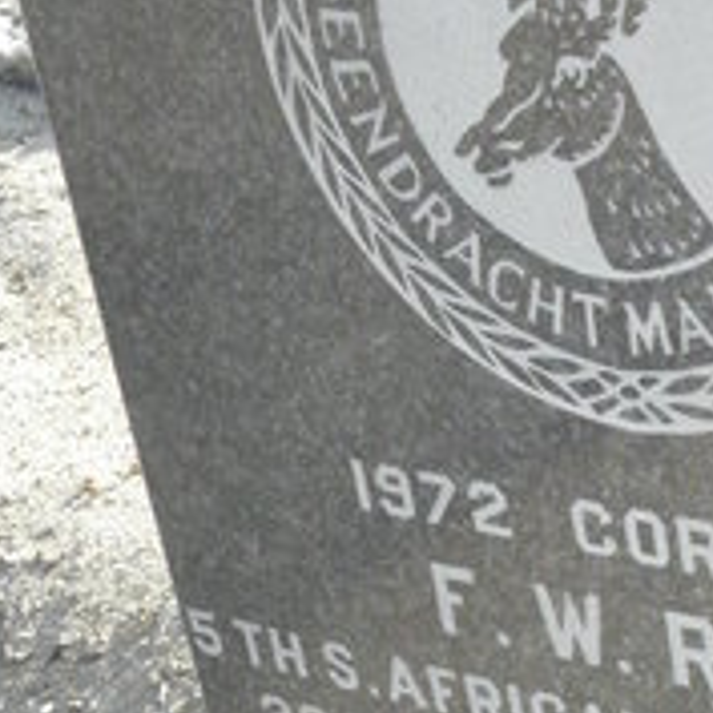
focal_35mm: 104
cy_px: 689
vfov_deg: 16.4
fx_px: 2424
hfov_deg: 16.3
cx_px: 769
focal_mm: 4.6
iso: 200
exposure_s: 1/320
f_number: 5.6
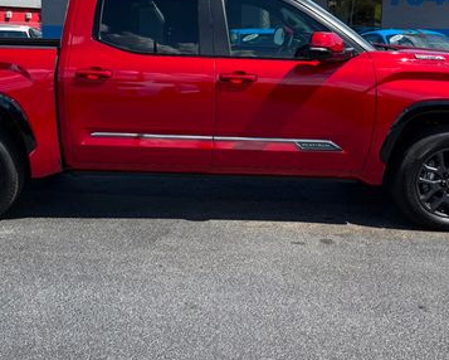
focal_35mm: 42
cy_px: 82
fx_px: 558
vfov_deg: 34.8
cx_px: 181
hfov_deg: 43.6
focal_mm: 6.76
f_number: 1.78
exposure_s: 1/3953
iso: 80
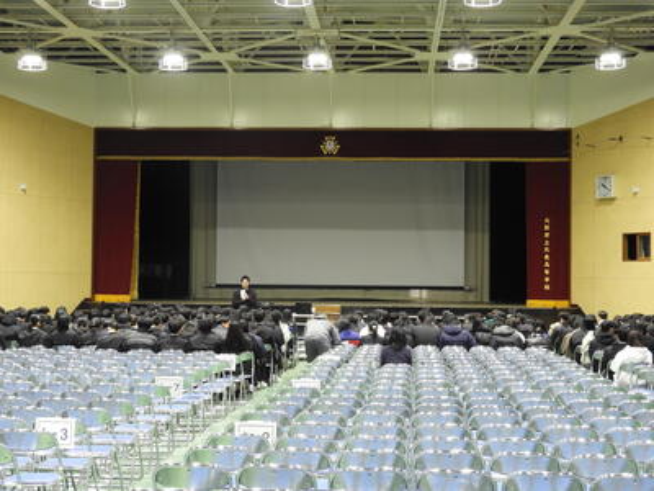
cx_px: 327
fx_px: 1134
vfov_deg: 24.4
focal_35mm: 60
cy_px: 246
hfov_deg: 32.2
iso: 400
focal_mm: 10.7
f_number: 4.2
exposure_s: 1/13
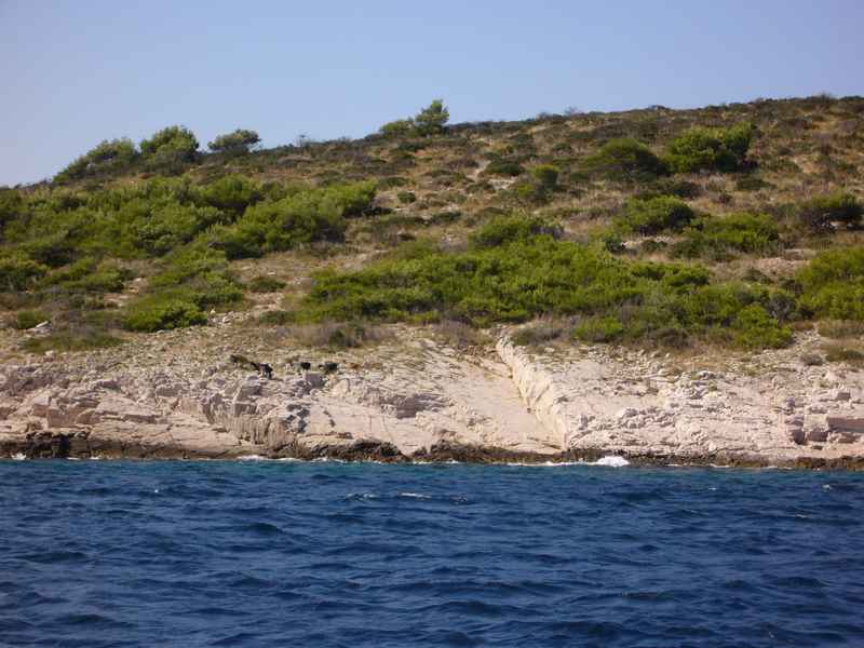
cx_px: 432
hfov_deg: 18.7
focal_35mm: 105
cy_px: 324
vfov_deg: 14.1
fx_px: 2621
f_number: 5
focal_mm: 17.4
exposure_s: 1/500
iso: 80
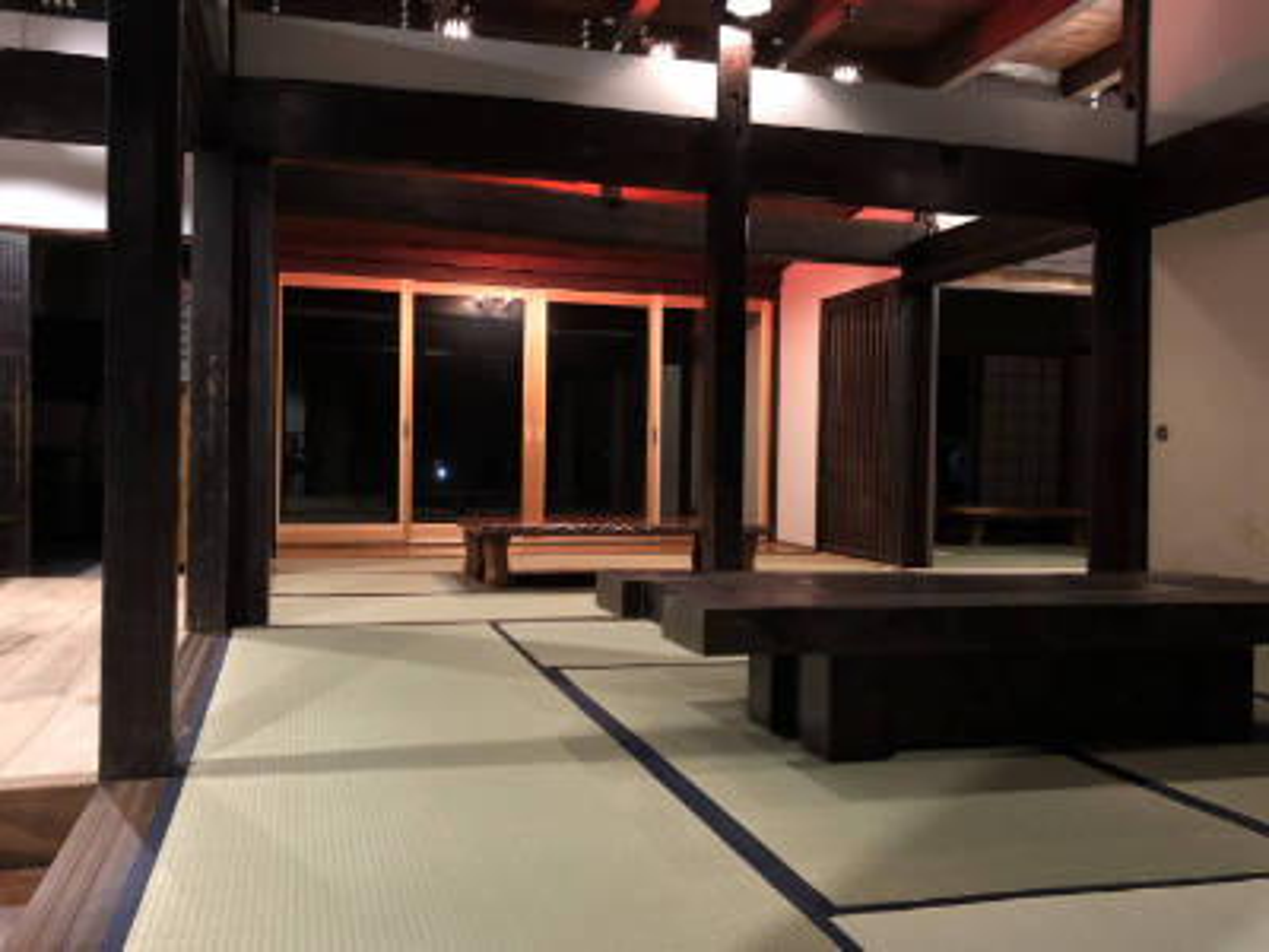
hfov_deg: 63.4
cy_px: 476
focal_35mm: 28
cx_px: 634
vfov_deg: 49.7
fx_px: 1026
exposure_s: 1/4
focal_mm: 4
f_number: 1.8
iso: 125
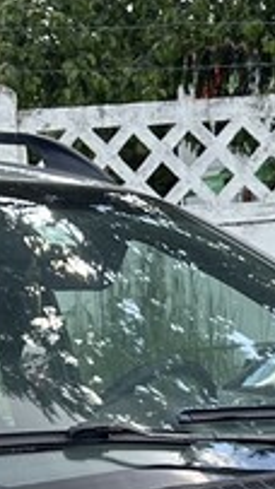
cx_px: 128
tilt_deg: -10.2
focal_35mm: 132
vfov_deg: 15.3
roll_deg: +0.0
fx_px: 1713
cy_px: 674
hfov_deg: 9.2
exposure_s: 1/816
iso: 80
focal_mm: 6.86
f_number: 1.78
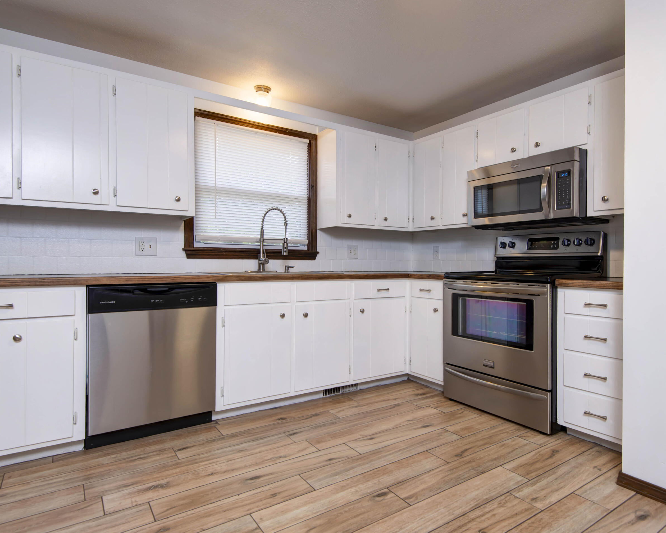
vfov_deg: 70.8
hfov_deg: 83.1
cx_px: 362
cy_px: 274
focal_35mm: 19
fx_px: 374
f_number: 6.7
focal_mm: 16
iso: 200
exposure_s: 1/30
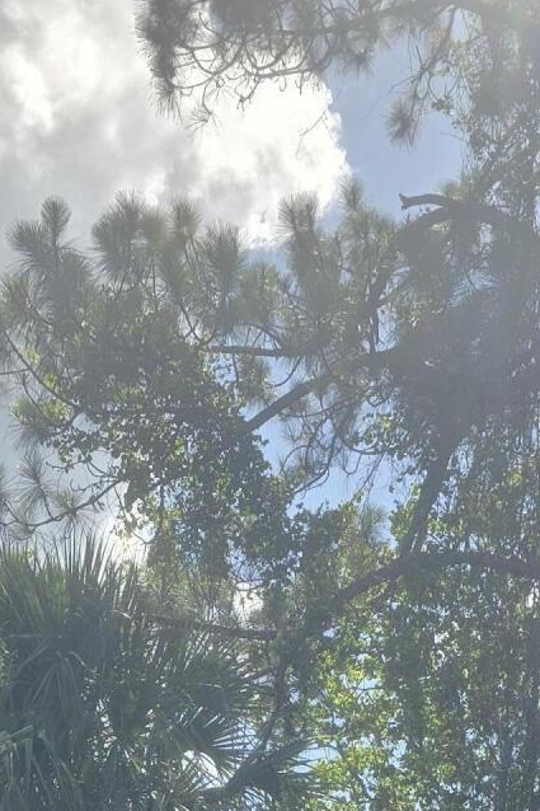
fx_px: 1688
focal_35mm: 75
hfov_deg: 18.2
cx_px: 295
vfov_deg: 21.9
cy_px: 1258
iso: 12
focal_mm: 6.3
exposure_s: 1/912
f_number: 1.7
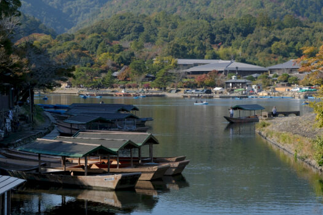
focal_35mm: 95
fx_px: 852
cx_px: 160
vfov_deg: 14.4
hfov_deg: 21.5
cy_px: 111
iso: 400
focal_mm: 55
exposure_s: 1/500
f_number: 8
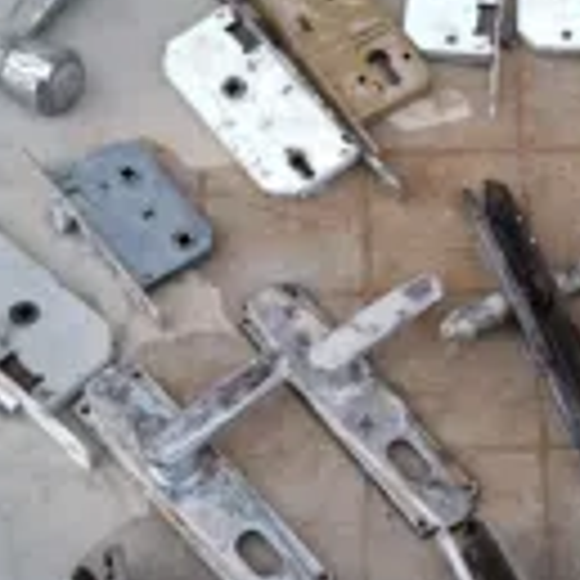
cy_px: 270
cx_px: 490
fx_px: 1194
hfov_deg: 26.6
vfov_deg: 27.3
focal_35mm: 63
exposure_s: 1/33
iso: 400
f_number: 1.8
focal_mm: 5.54
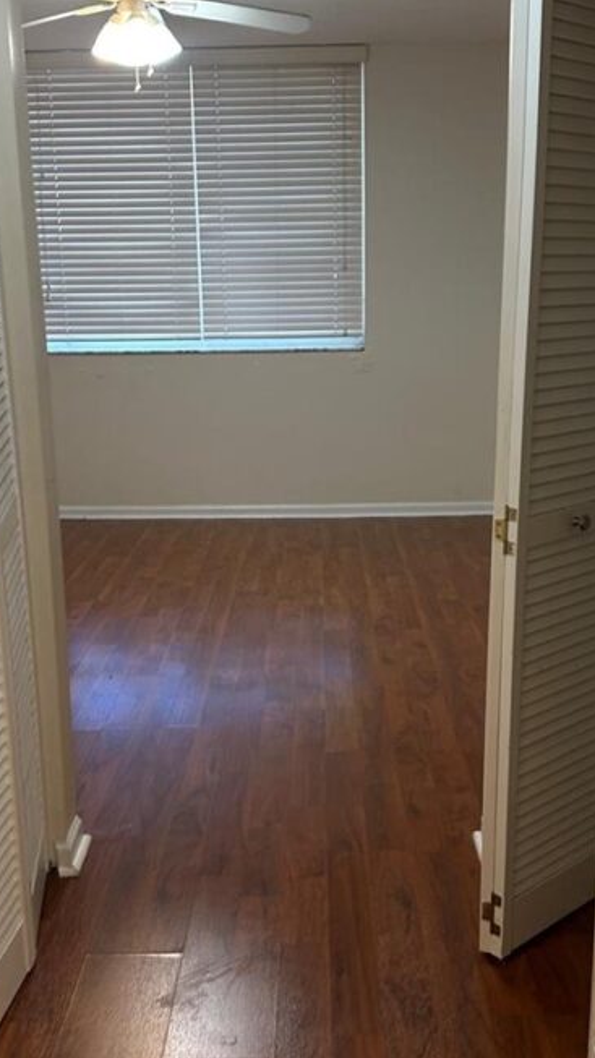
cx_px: 313
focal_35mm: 41
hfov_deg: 29.0
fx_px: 1151
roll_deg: +1.2
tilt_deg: -10.4
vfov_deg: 49.4
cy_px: 567
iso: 125
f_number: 1.78
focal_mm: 6.86
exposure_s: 1/60
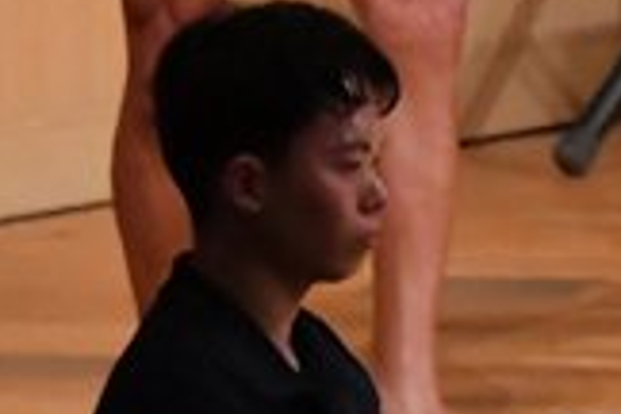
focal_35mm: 1292
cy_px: -326
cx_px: 891
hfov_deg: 1.6
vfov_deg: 1.1
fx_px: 22285
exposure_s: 1/400
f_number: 5.6
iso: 10000
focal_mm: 180
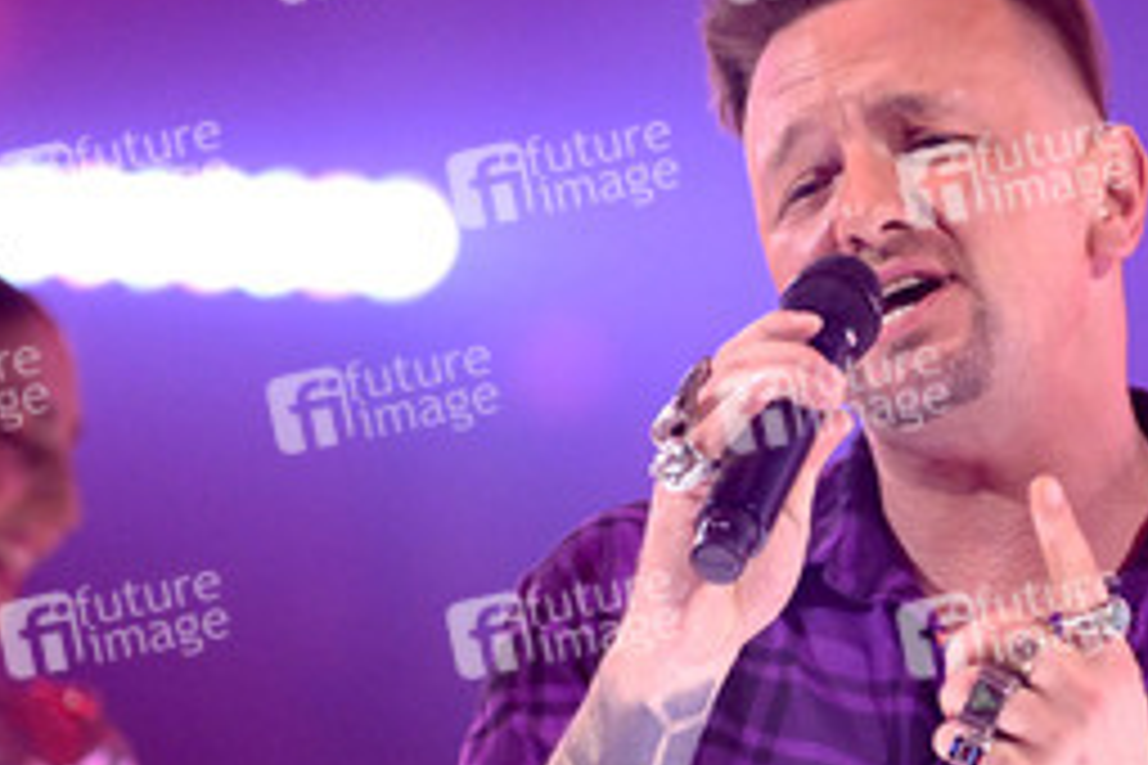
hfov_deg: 2.3
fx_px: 28188
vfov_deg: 1.6
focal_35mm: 884
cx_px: 894
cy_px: 513
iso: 8000
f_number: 5.6
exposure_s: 1/400
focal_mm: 500
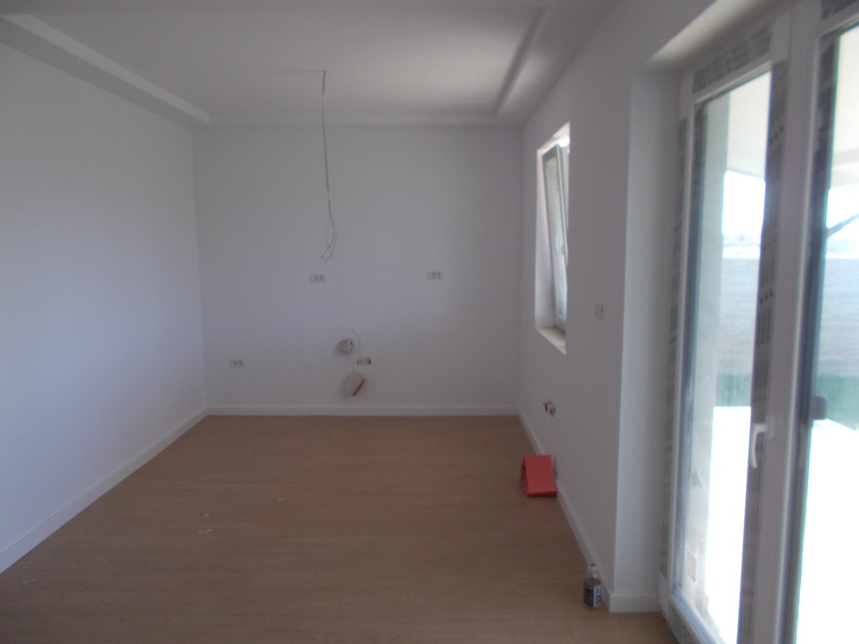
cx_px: 430
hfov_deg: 67.3
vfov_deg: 53.1
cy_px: 322
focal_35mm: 26
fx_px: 645
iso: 80
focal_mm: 4.6
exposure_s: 1/30
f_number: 3.2
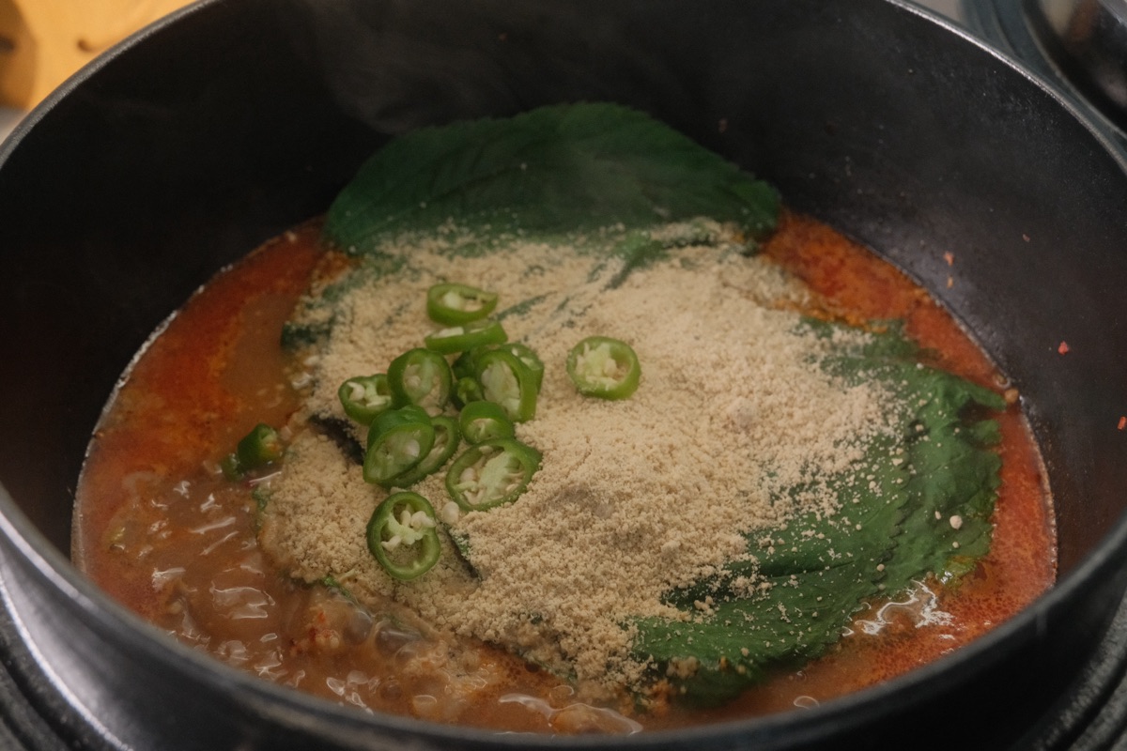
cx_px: 564
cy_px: 376
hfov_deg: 44.5
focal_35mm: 44
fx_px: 1377
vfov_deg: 30.5
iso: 3200
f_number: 5.6
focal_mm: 29
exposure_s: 1/125
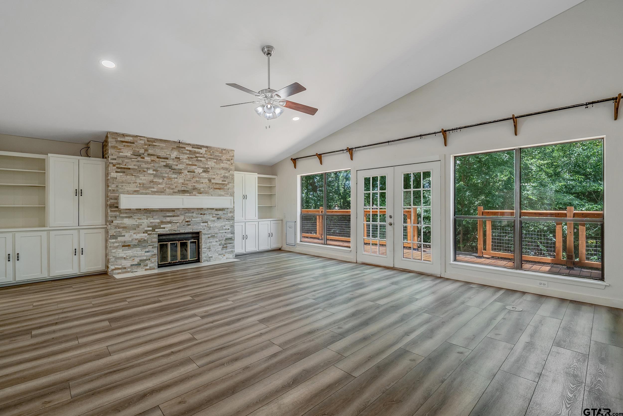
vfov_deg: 73.8
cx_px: 312
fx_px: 277
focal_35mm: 16
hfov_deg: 96.7
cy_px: 208
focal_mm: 16
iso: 800
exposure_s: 1/30
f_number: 8
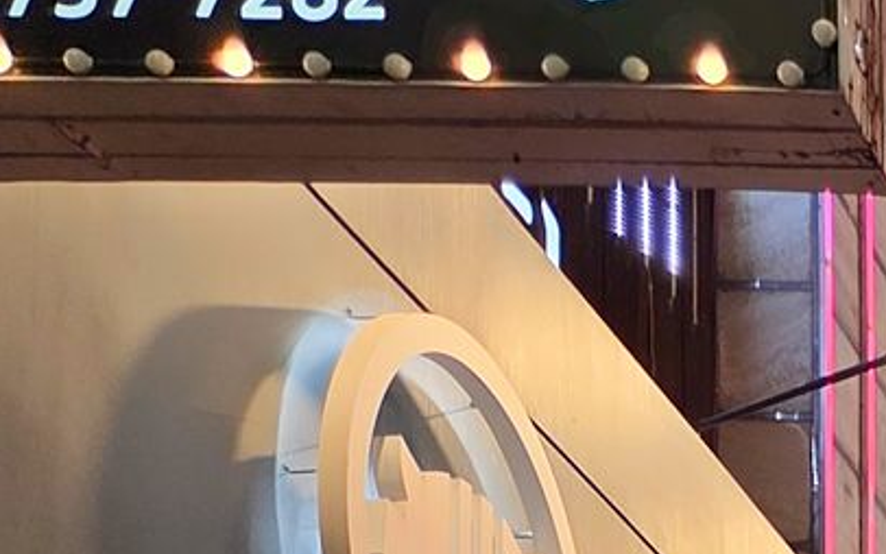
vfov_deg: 9.1
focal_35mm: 120
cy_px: 1562
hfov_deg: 14.0
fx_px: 2898
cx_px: 1901
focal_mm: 5.4
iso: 50
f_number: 1.8
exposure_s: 1/120
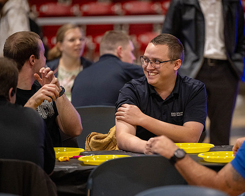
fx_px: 1732
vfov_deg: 6.5
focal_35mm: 239
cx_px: 149
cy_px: 99
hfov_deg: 8.1
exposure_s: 1/250
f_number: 2.8
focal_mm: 200
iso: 5000
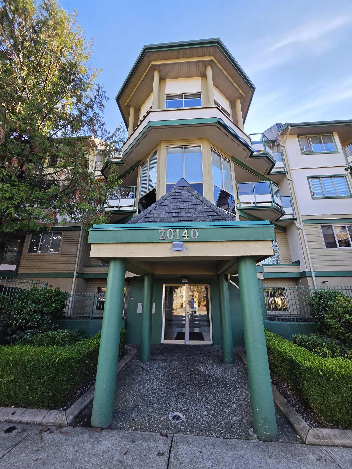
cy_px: 234
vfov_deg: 106.2
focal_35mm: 13
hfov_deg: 89.9
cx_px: 176
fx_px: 176
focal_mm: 2.2
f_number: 2.2
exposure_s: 1/1084
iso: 100
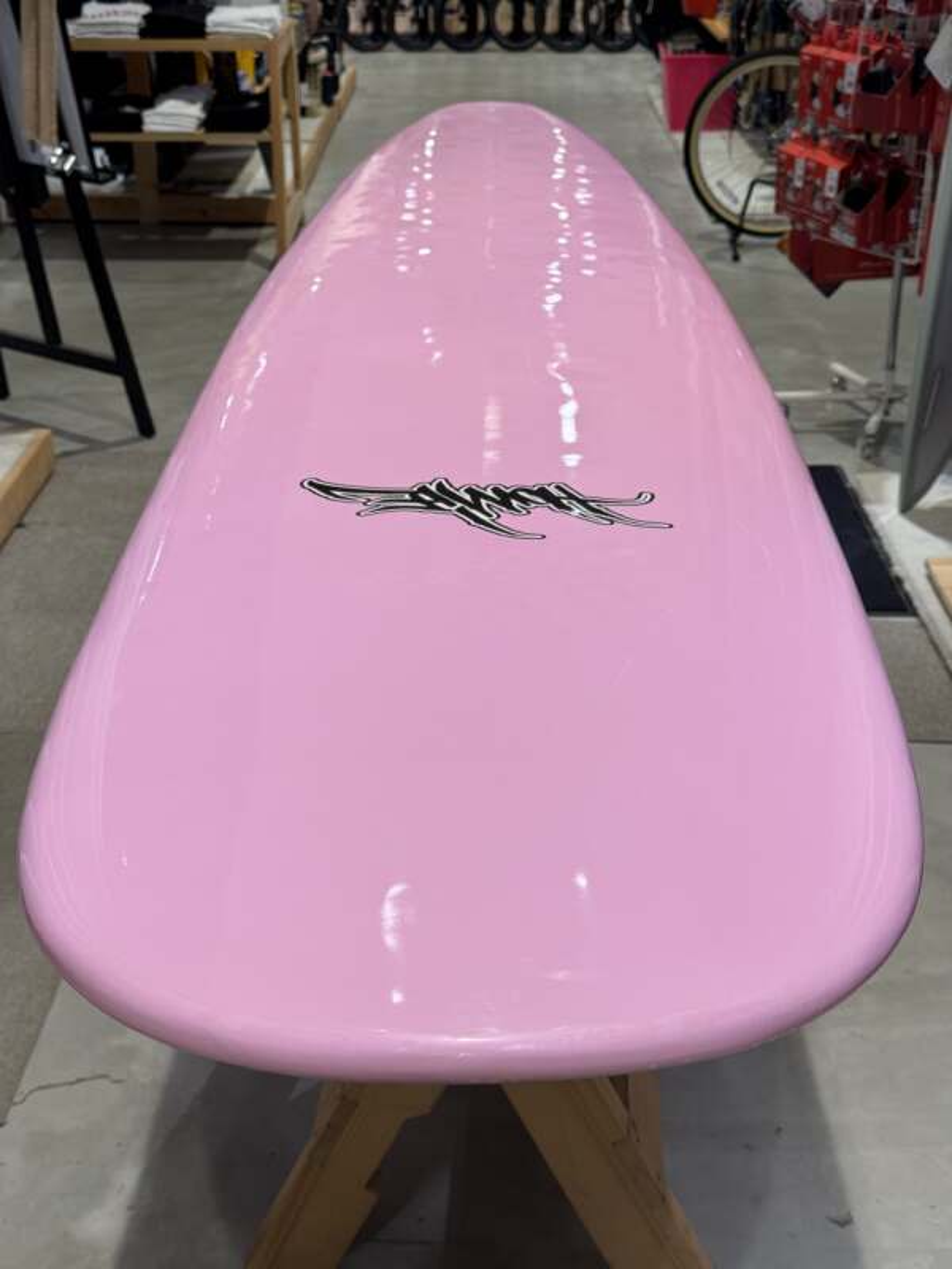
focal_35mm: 48
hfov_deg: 30.3
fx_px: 1760
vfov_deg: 39.7
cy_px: 634
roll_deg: +0.3
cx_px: 476
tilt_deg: -23.4
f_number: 1.78
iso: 50
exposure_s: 1/127
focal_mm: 6.76
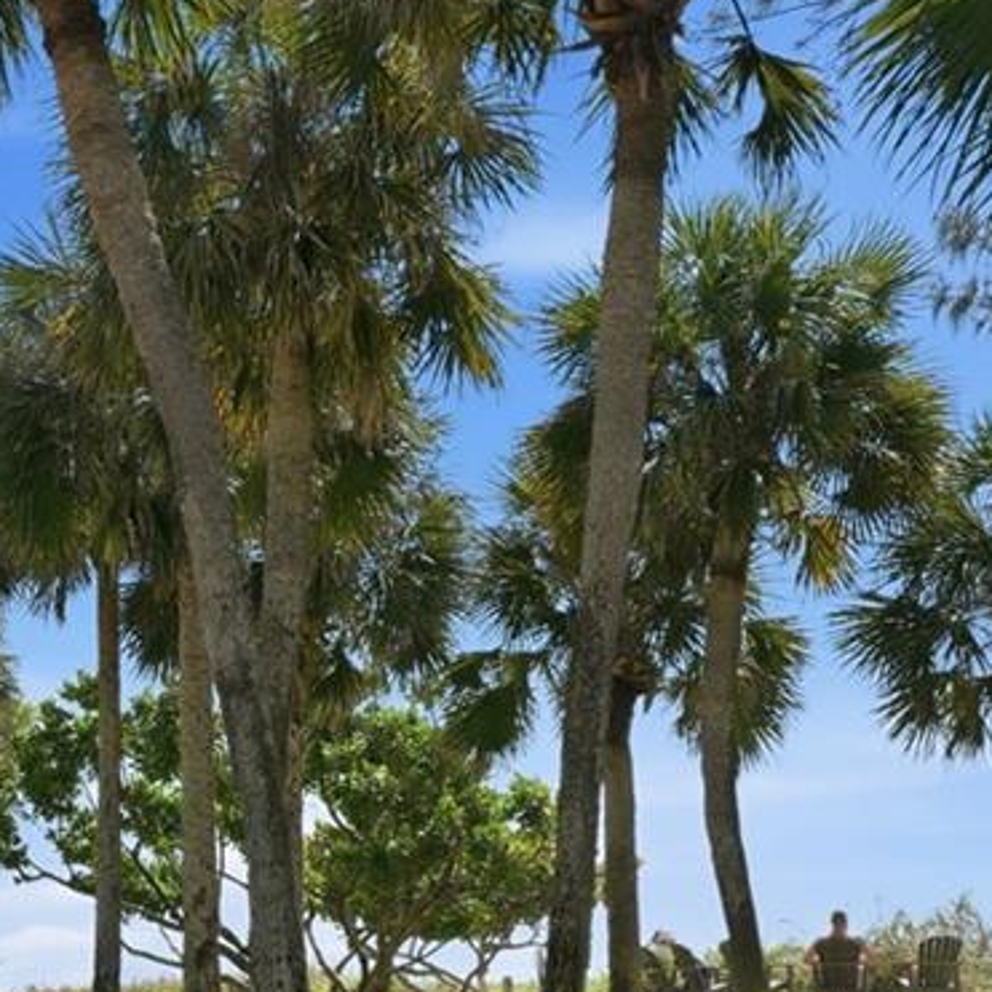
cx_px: -51
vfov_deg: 20.7
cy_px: 870
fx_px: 2659
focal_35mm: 82
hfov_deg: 20.3
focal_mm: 35
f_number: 9
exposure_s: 1/640
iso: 400
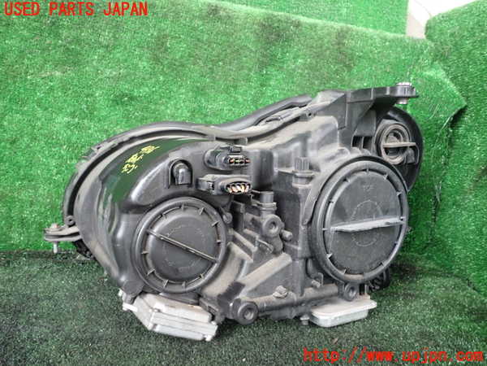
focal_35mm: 30
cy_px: 183
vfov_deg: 46.8
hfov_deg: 60.0
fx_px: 422
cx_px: 244
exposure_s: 1/30
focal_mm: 5.4
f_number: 2.3
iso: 200
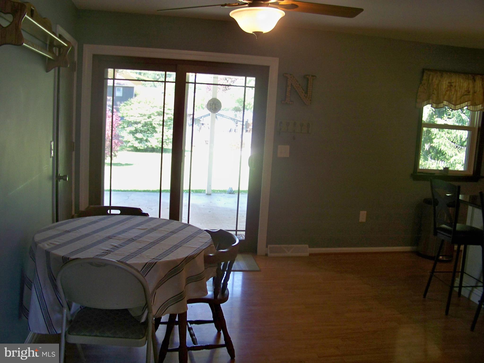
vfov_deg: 42.9
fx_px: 461
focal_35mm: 33
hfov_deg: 55.4
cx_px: 242
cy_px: 182
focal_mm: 5.85
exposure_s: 1/80
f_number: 2.8
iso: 250
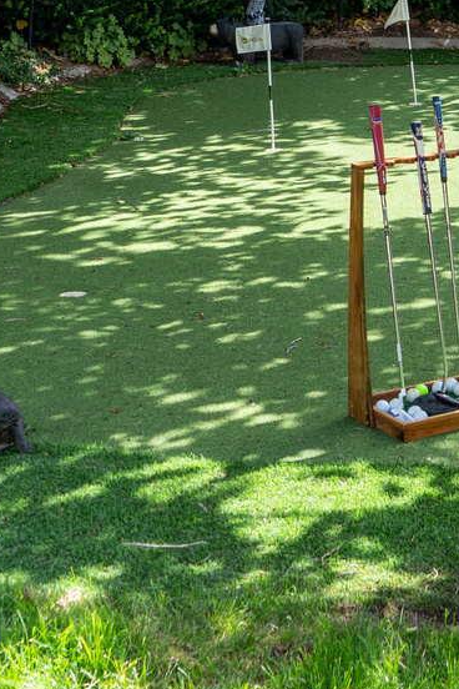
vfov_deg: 21.4
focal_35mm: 89
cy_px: -109
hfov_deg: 15.1
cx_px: 463
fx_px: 1702
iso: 100
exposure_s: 1/125
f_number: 5
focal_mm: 24
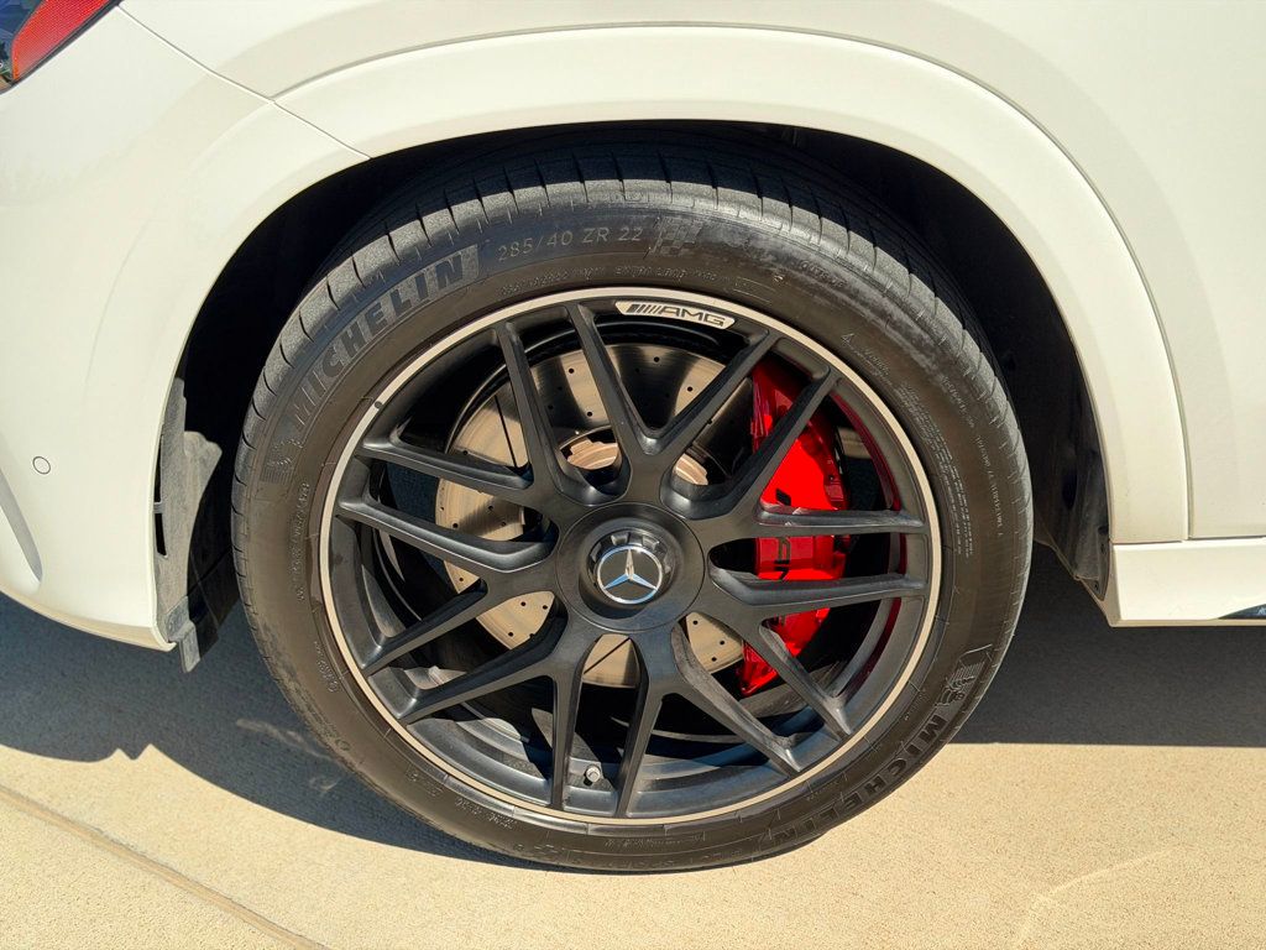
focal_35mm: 48
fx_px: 1755
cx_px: 633
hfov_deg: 39.7
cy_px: 475
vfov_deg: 30.3
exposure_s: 1/733
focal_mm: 6.76
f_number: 1.78
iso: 100
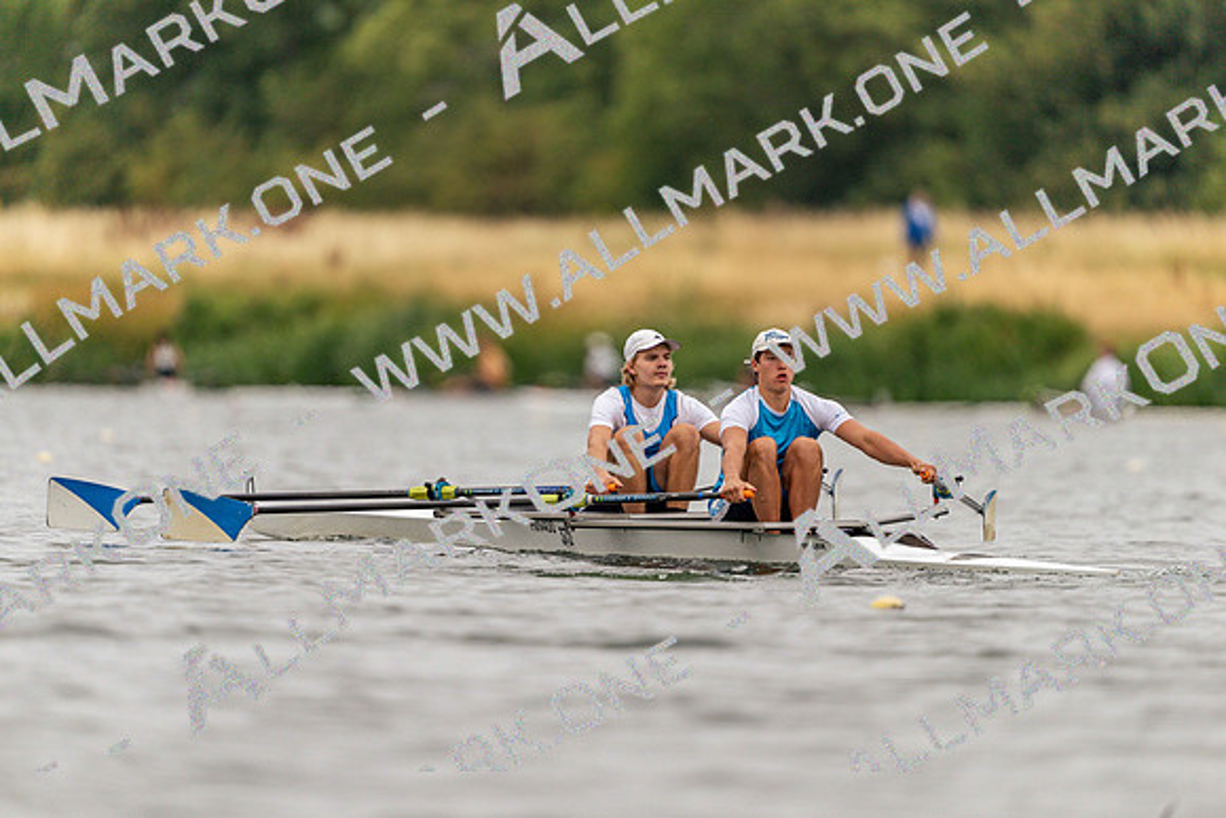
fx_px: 20437
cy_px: 409
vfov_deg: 2.3
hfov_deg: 3.4
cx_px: 613
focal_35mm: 600
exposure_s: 1/2000
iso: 320
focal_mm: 600
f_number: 4
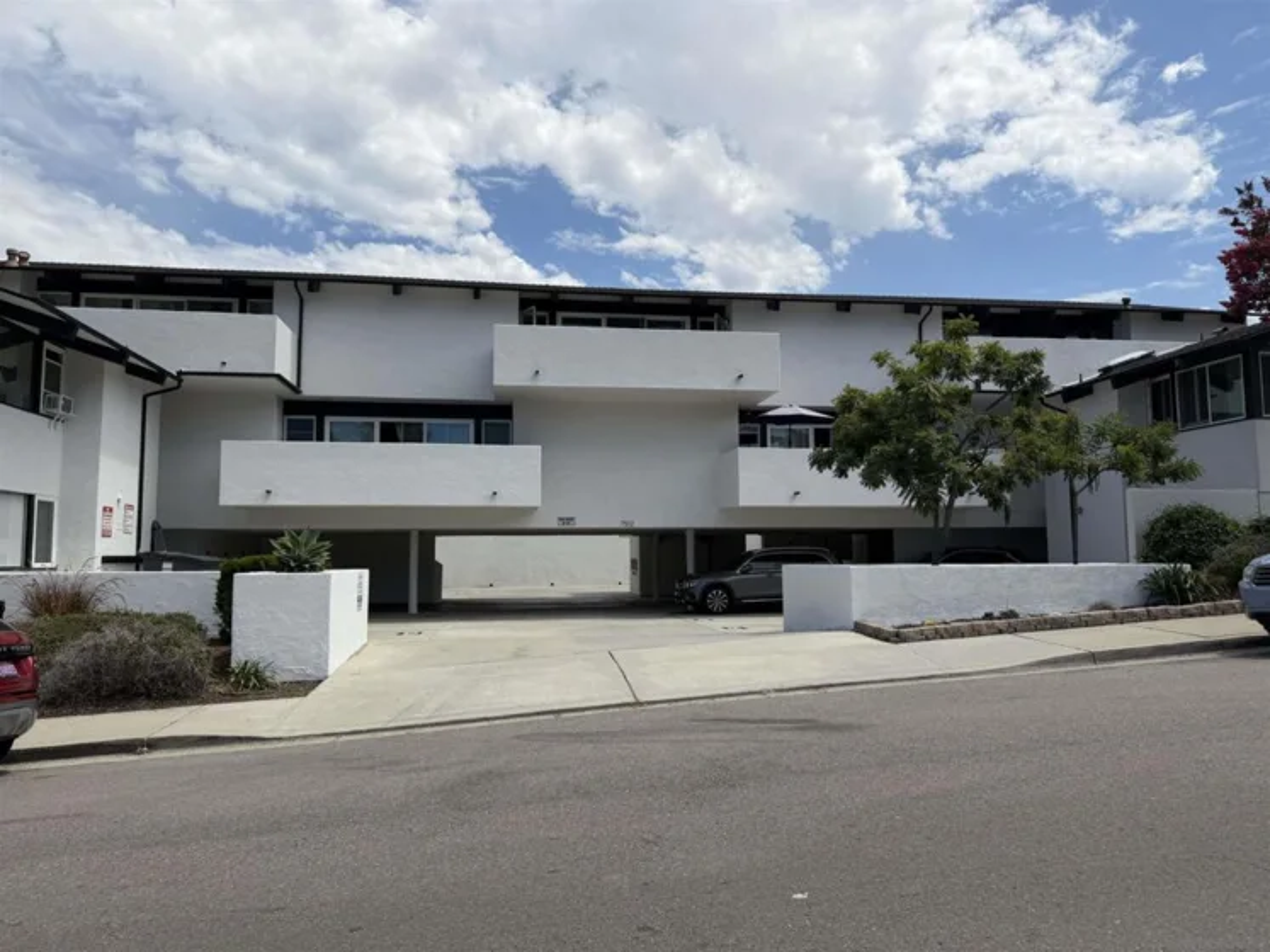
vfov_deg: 56.8
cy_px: 476
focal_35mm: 24
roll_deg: +1.2
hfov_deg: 71.6
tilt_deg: +4.7
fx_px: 880
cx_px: 635
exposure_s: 1/7353
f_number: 1.78
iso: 80
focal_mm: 6.76
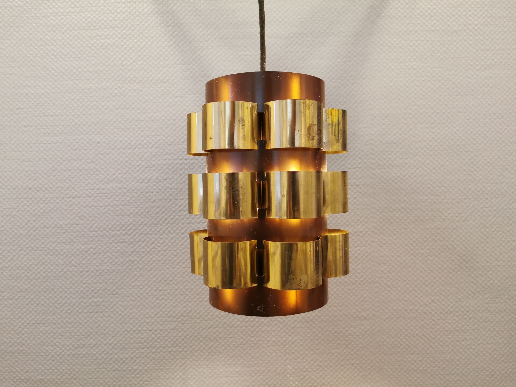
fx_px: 402
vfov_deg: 51.4
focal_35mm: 27
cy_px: 194
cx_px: 258
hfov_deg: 65.3
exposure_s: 1/50
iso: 250
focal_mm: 5.56
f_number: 1.6
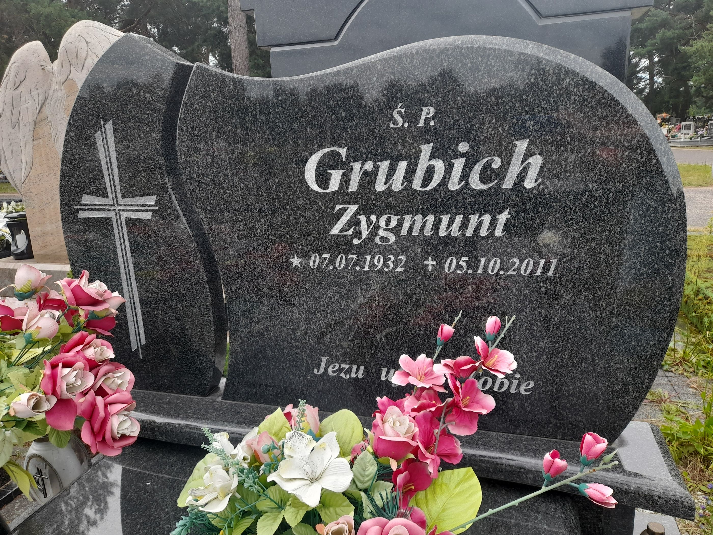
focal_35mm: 25
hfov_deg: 69.4
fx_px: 515
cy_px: 268
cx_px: 356
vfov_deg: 54.9
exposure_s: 1/128
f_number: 2
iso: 20
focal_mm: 4.6
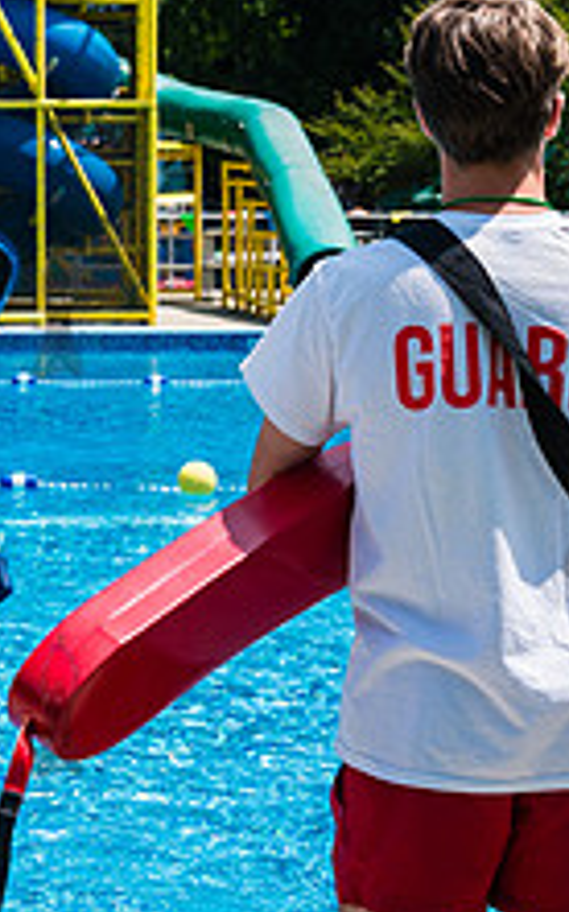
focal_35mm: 96
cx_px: 54
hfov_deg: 13.5
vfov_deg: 21.6
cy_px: 305
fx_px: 2383
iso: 100
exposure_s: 1/500
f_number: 4.5
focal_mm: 35
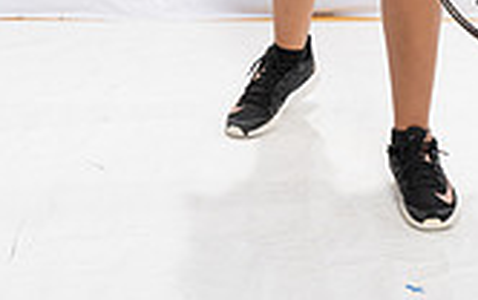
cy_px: -332
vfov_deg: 8.9
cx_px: 374
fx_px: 1799
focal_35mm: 138
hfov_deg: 15.1
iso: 1250
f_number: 11
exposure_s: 1/250
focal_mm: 50
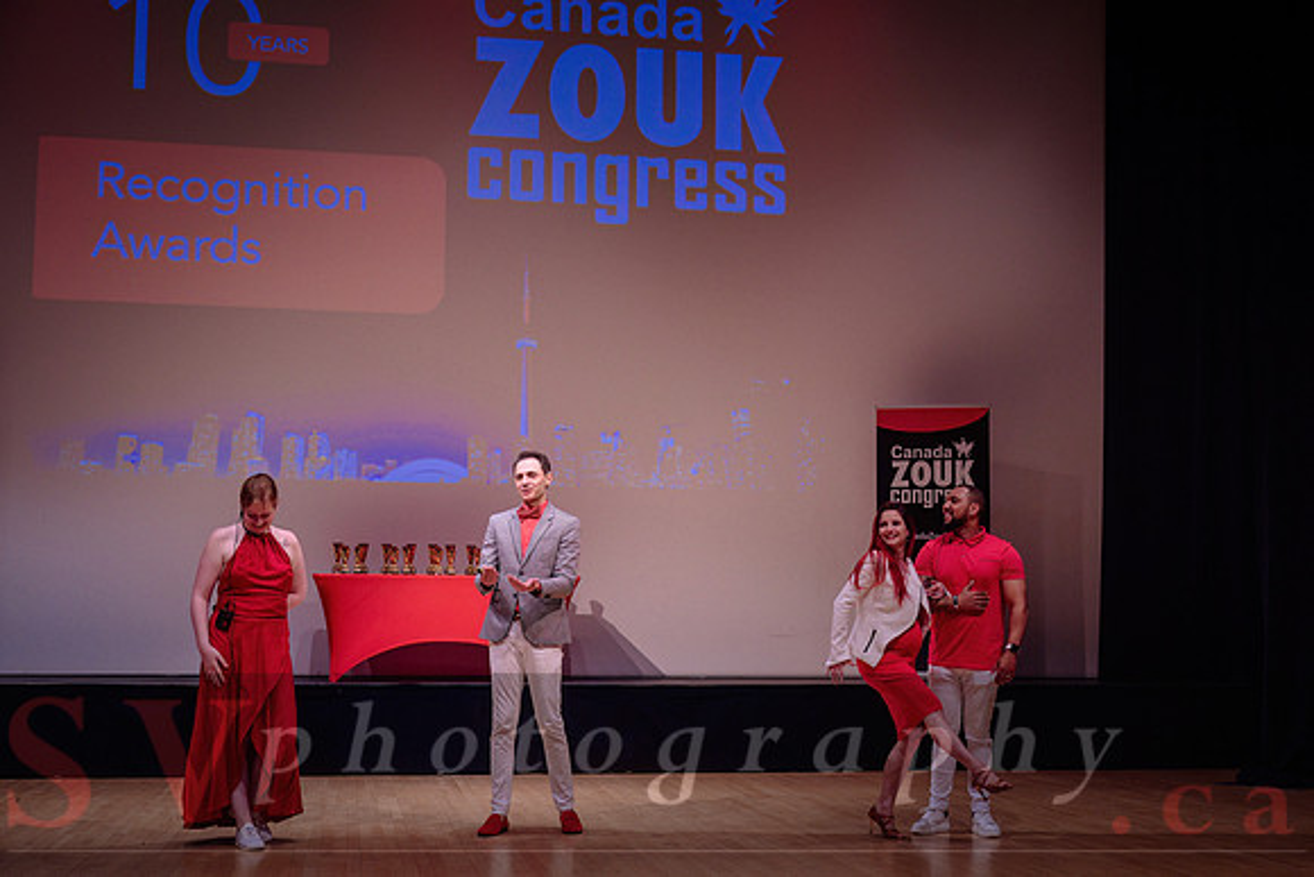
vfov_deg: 28.4
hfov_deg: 41.5
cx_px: 699
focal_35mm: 48
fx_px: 1735
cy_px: 459
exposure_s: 1/320
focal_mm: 44
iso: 1250
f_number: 3.5
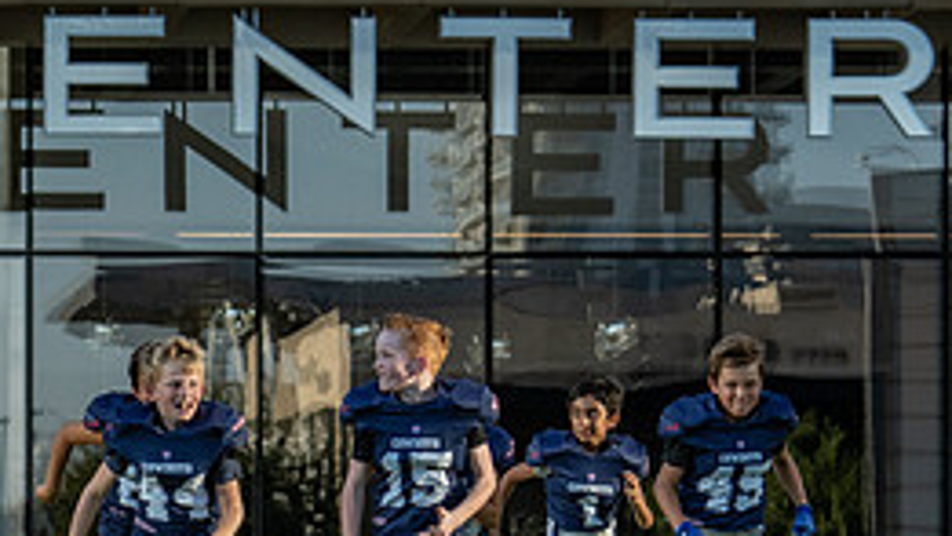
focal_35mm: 268
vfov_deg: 4.5
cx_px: -202
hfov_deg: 8.0
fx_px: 6767
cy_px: 588
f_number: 4
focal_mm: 70
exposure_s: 1/1250
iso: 320
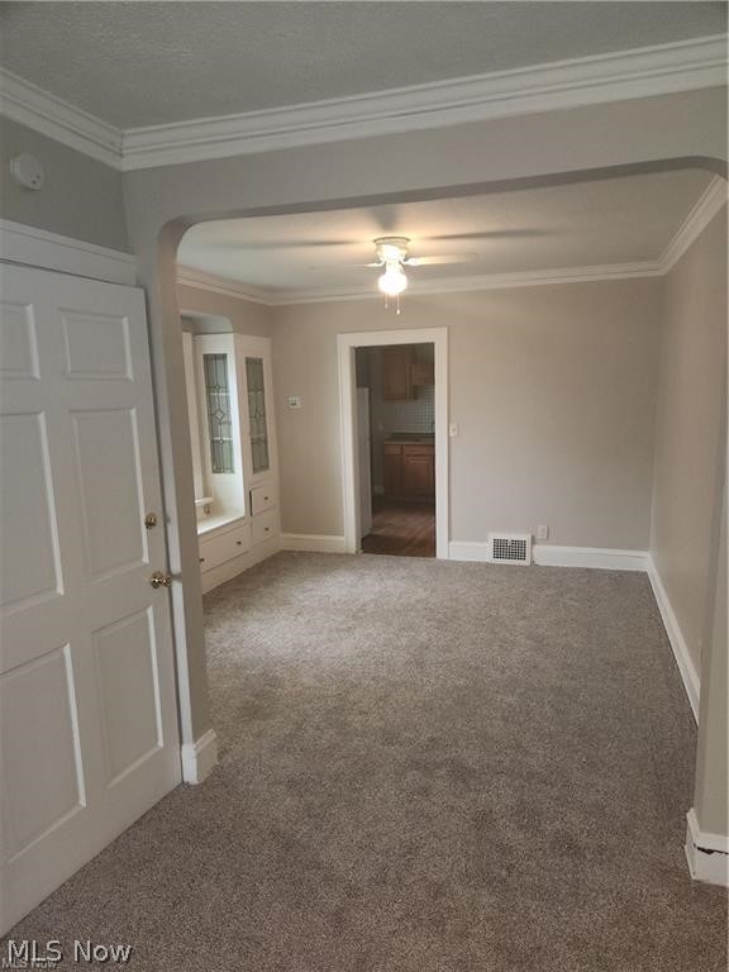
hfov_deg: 58.9
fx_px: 646
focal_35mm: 23
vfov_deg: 73.9
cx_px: 364
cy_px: 486
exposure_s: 1/30
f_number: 1.8
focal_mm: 5.4
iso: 100
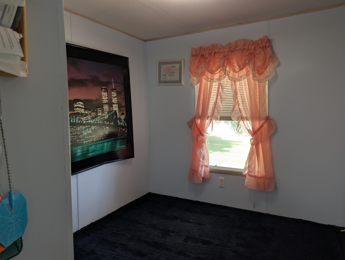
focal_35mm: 24
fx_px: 240
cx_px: 172
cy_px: 130
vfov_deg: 56.9
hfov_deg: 71.5
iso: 38
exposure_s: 1/60
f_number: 1.68
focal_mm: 6.9
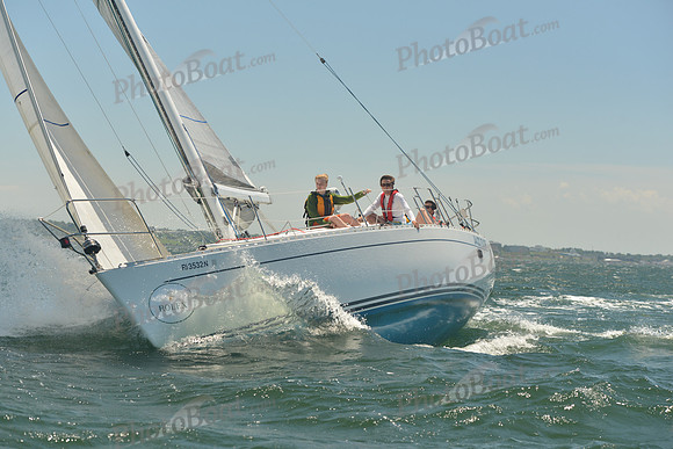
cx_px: 336
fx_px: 1776
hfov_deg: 21.5
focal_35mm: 95
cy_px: 224
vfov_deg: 14.4
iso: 400
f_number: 5.6
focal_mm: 95
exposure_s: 1/800
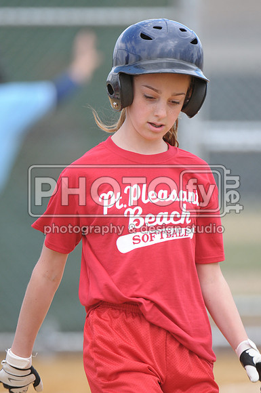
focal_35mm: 600
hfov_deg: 2.3
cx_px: 130
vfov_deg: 3.4
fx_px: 6544
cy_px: 196
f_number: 4.5
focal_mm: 400
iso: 400
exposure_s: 1/800
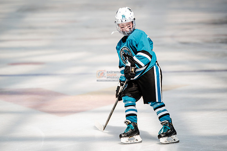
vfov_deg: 5.3
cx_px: 104
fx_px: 1627
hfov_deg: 8.0
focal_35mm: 258
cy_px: 70
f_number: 3.2
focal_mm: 234
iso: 1250
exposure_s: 1/3200
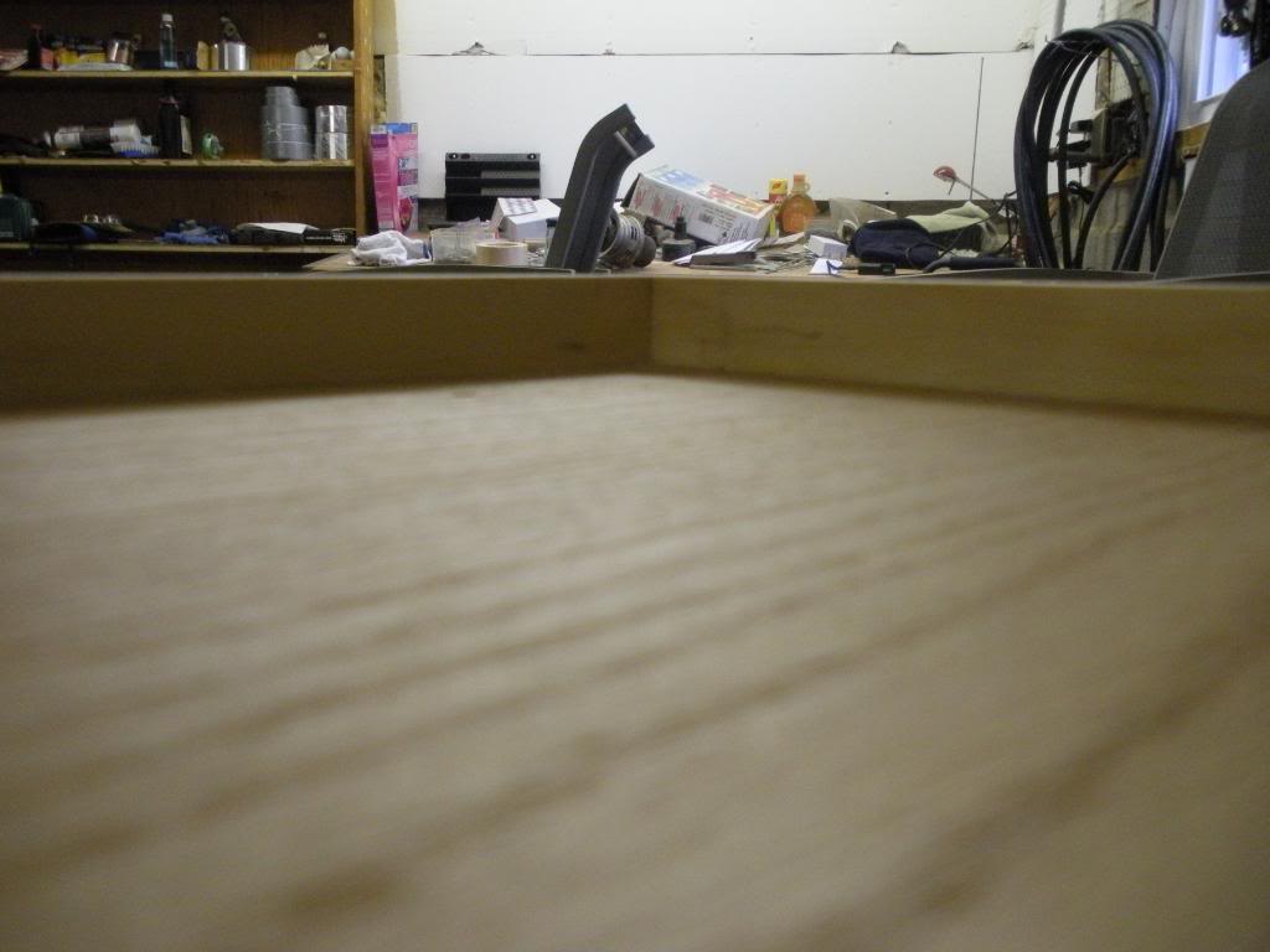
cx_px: 635
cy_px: 476
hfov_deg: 51.4
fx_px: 1321
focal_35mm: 36
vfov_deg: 39.7
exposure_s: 1/34.3
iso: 400
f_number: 3.5
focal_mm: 6.3
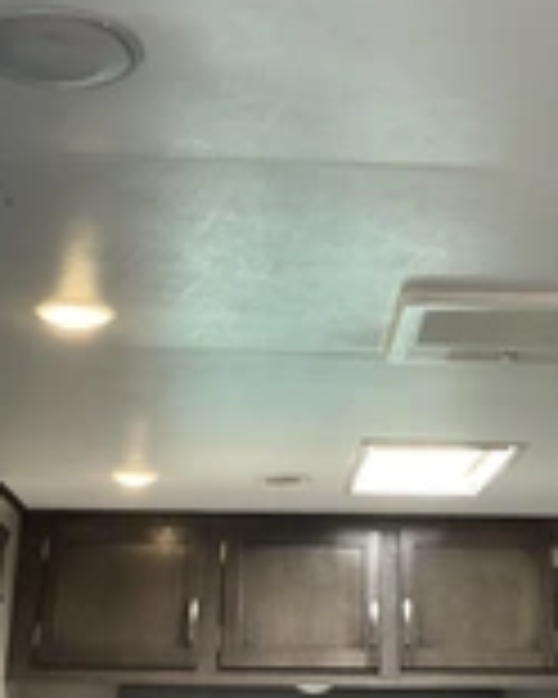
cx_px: 374
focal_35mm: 73
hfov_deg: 20.9
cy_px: 72
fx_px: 1507
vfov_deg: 25.3
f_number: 1.8
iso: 80
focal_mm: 3
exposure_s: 1/60
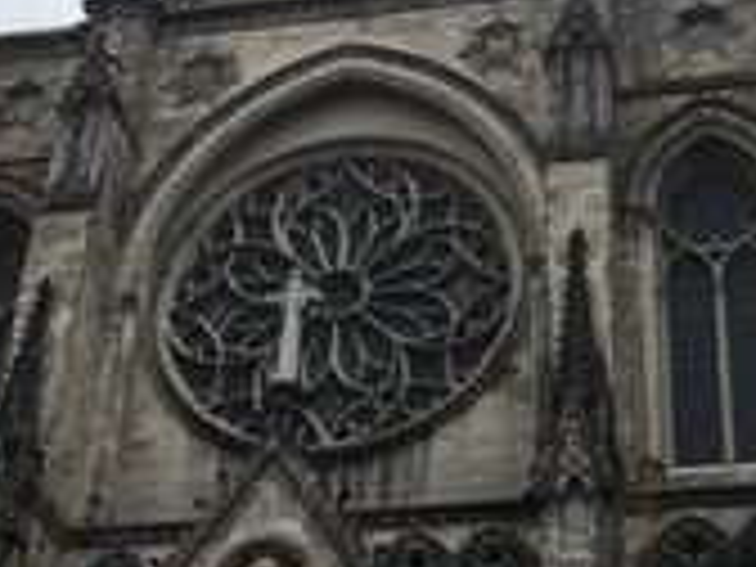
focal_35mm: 83
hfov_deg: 23.5
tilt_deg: +34.8
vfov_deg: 17.8
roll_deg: -3.2
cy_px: 356
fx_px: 1813
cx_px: 446
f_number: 2.2
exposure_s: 1/986
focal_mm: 4.15
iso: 25
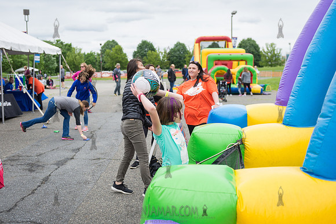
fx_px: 448
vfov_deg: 28.1
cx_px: 168
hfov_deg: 41.1
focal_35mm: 48
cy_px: 112
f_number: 3.5
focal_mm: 48
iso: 200
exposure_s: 1/800
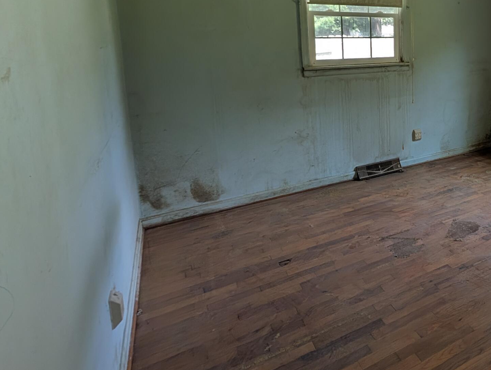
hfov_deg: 57.4
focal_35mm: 25
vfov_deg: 51.7
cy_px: 77
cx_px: 460
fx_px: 355
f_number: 1.7
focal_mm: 2.02
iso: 56
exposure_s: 1/120
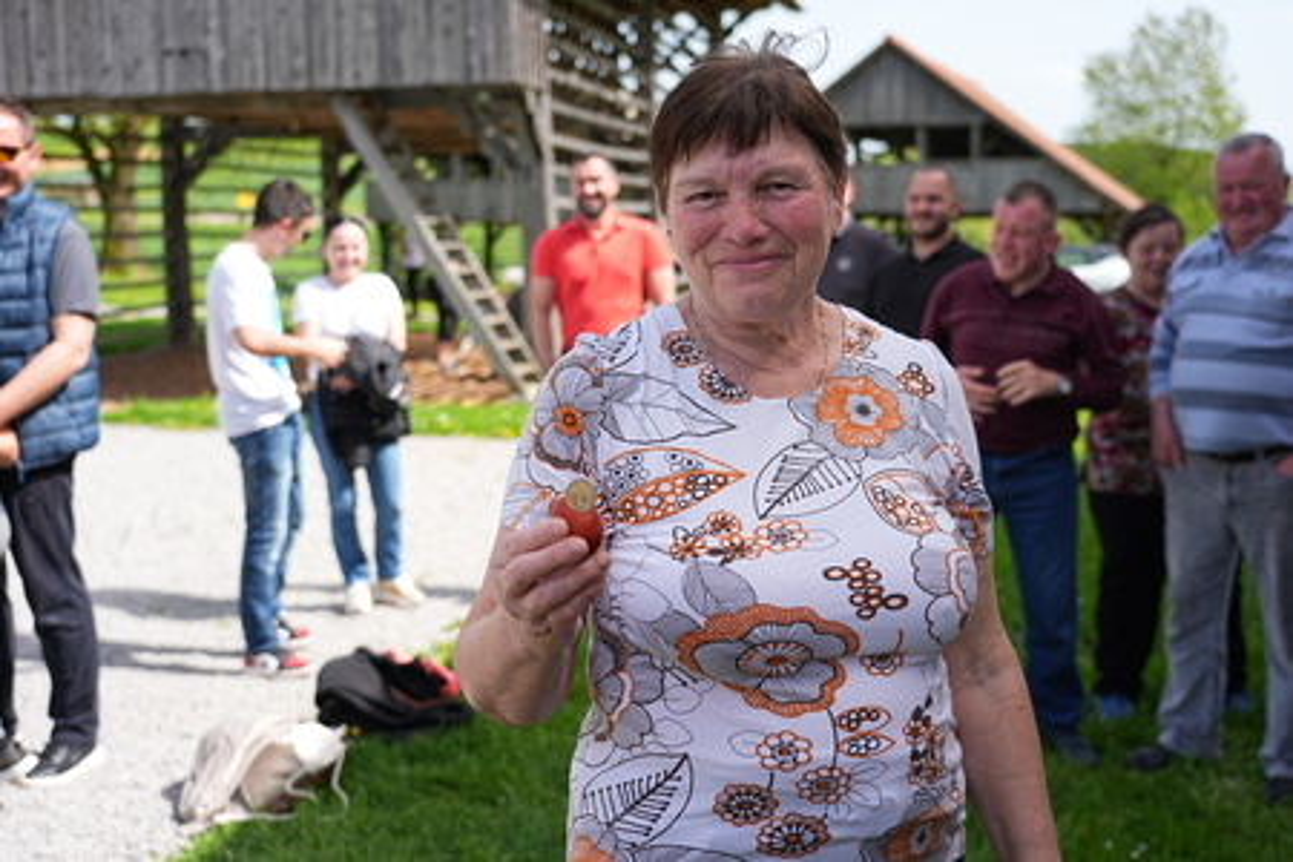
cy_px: 431
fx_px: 1544
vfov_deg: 31.2
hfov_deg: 45.4
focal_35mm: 43
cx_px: 646
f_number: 4
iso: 250
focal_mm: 43
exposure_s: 1/1000
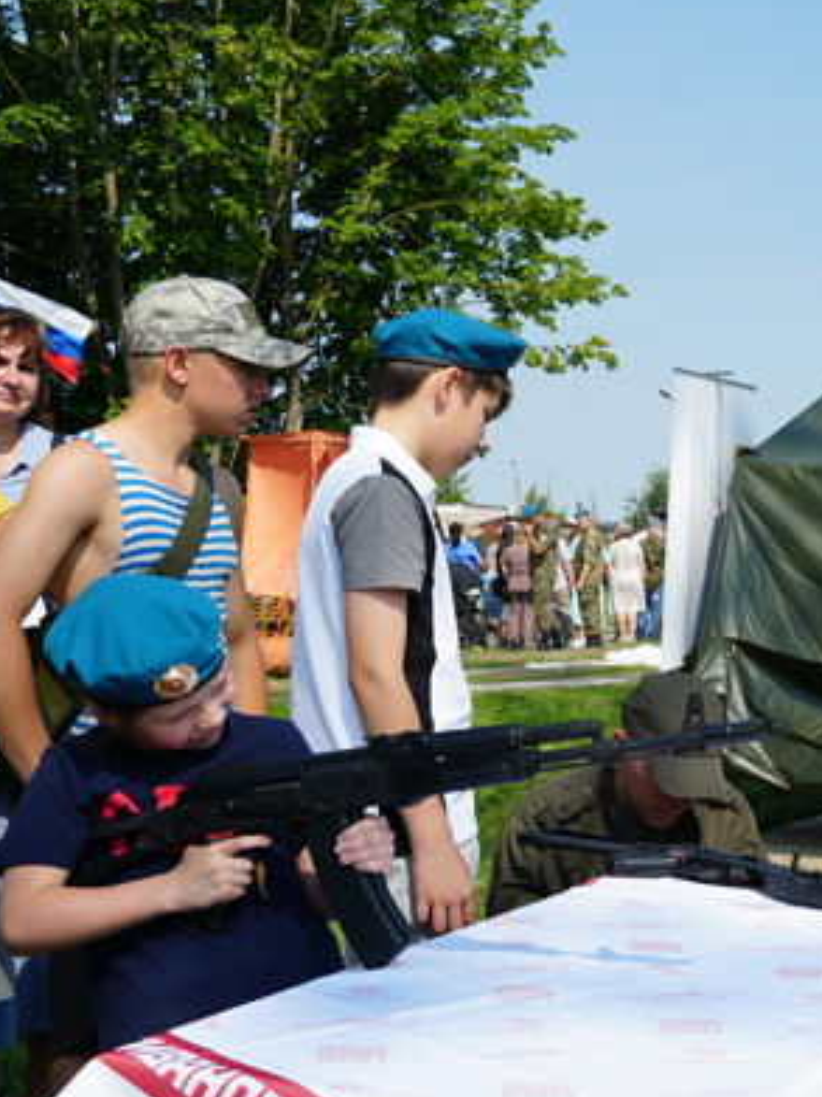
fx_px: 1932
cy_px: 575
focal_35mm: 61
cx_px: 906
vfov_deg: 31.7
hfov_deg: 22.6
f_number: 5
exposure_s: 1/500
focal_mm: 22
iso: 100
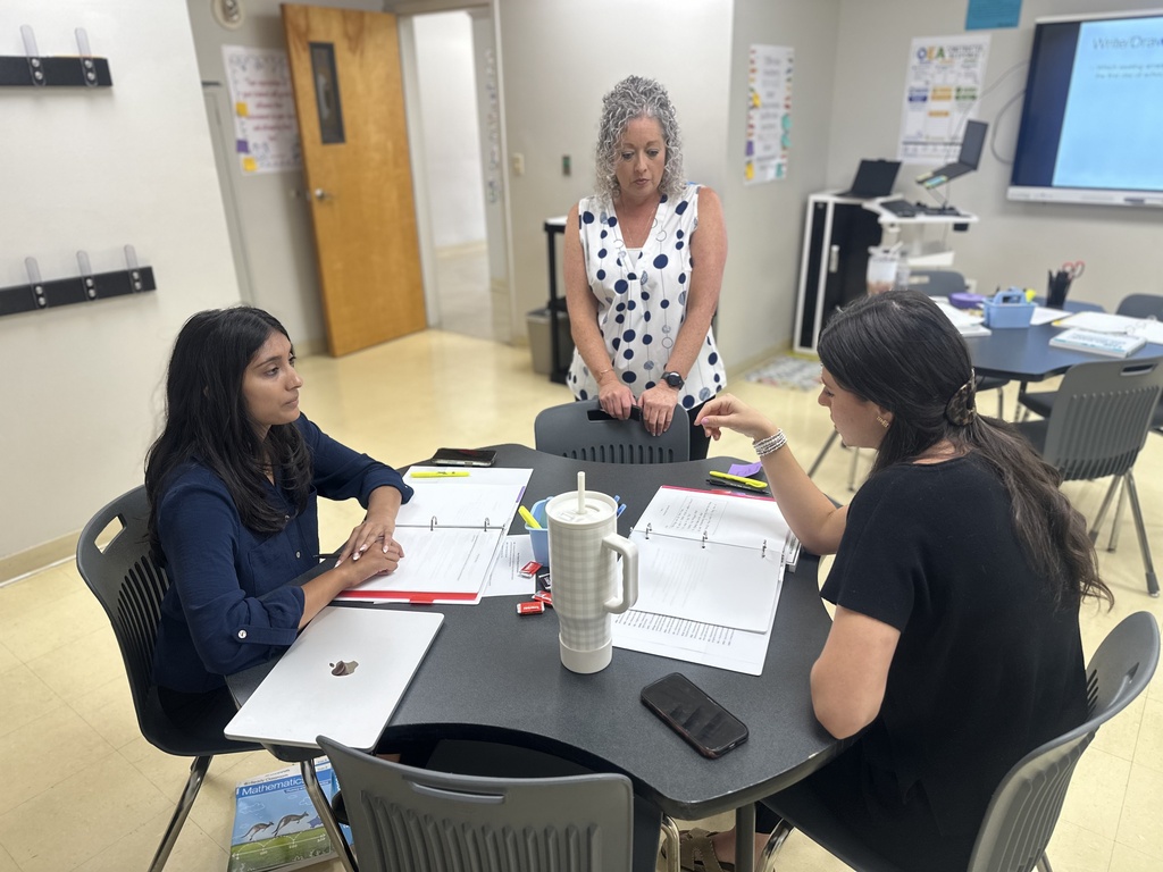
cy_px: 436
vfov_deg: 56.8
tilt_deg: -21.4
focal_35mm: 24
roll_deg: +1.4
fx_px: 806
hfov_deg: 71.6
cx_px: 582
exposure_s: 1/120
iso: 125
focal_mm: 6.86
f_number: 1.78
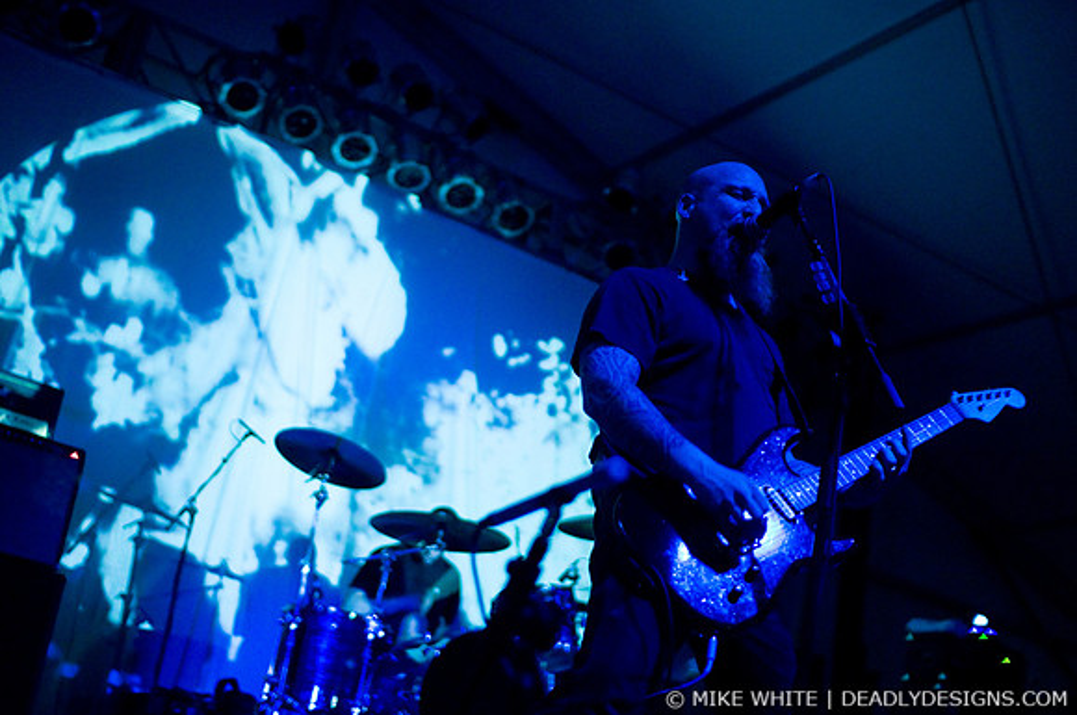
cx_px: 538
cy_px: 358
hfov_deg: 43.7
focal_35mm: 45
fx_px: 1344
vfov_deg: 29.8
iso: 1600
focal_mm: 30
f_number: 1.4
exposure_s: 1/50
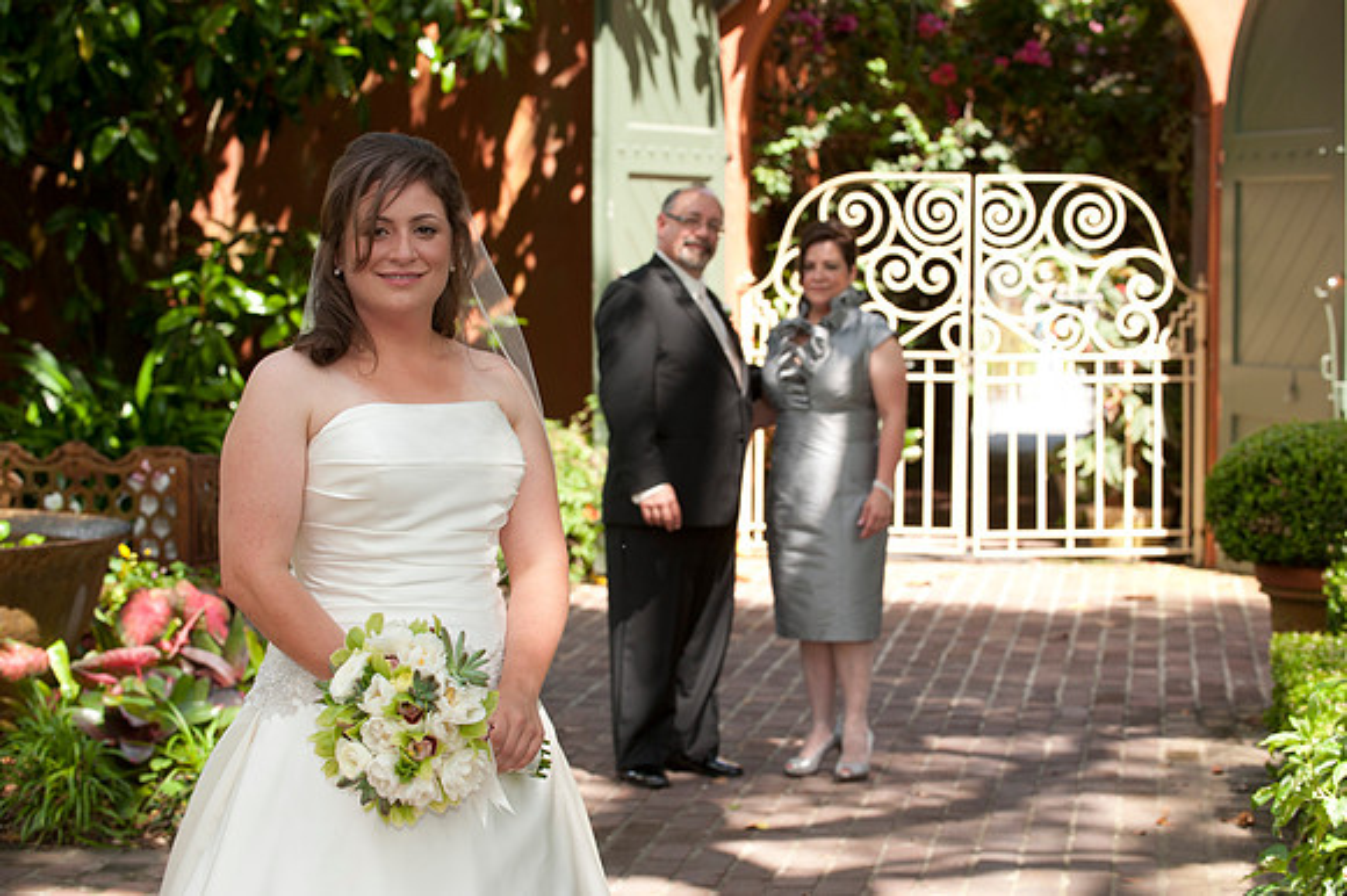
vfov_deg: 15.9
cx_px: 674
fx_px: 3216
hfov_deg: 23.7
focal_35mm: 86
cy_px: 448
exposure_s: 1/250
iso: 320
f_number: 5
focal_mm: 86
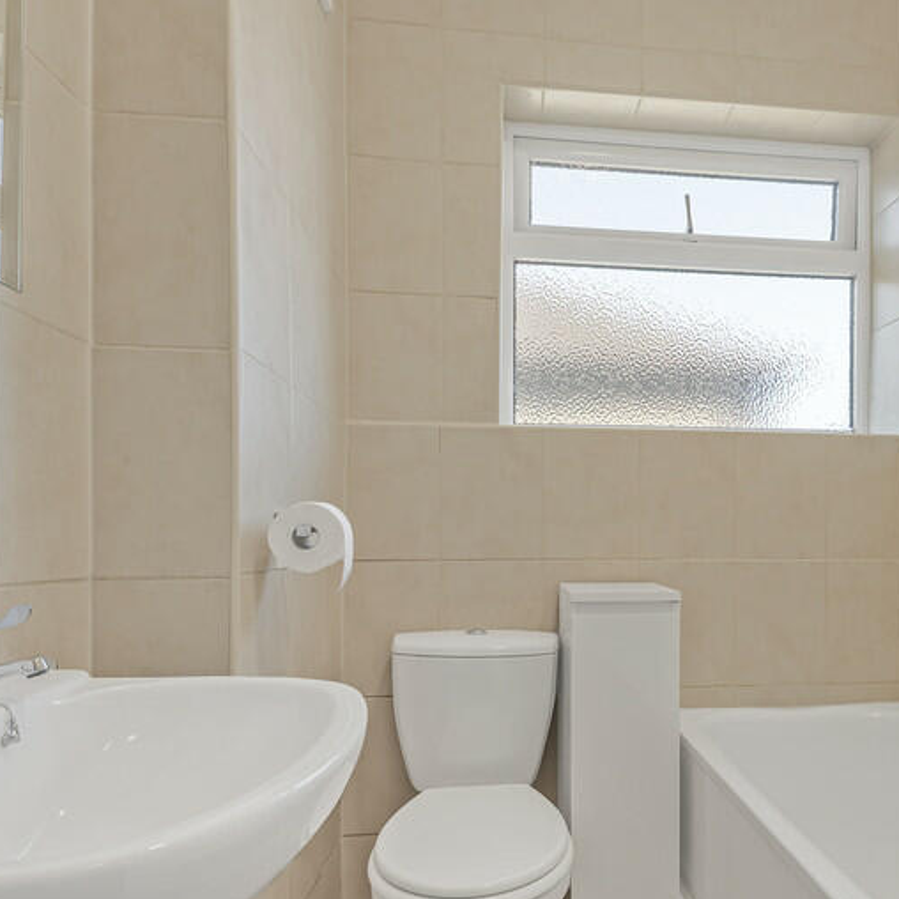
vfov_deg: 64.5
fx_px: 705
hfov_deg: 63.4
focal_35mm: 24
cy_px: 534
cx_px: 598
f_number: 7.1
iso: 400
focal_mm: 14
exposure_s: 1/50
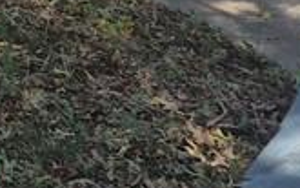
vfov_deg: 7.7
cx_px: -547
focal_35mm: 151
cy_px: -339
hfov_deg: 10.6
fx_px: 1234
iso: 80
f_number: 1.8
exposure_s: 1/1620
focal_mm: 5.4
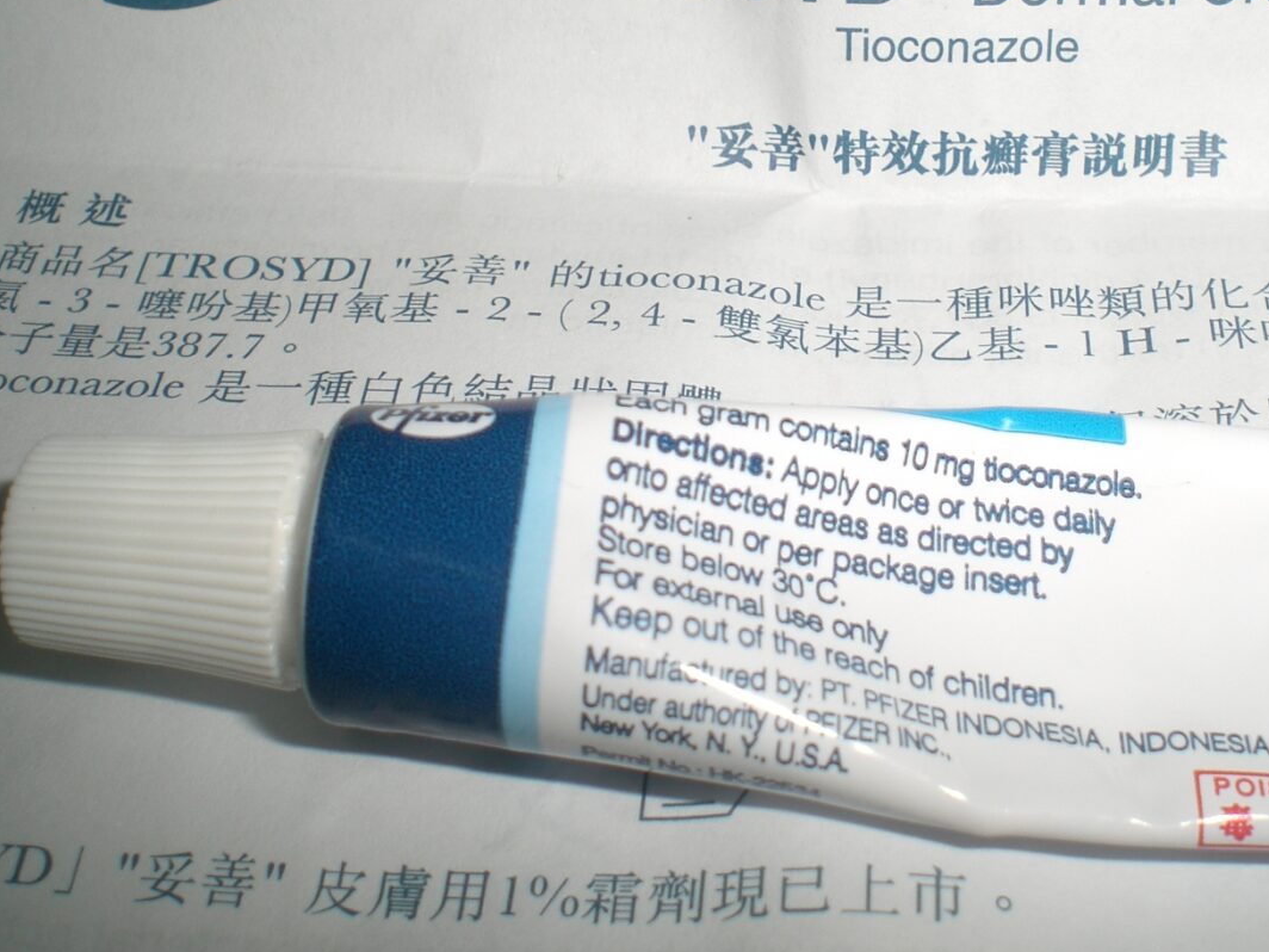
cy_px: 389
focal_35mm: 50
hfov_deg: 38.0
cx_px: 775
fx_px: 1833
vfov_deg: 29.0
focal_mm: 6.3
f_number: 4.4
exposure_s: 1/60
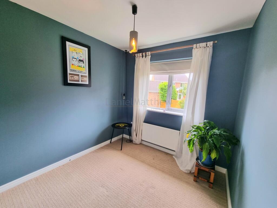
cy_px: 104
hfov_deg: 106.2
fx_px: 104
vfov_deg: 89.9
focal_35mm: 13
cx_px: 138
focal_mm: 2.2
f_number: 2.2
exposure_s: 1/50
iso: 64
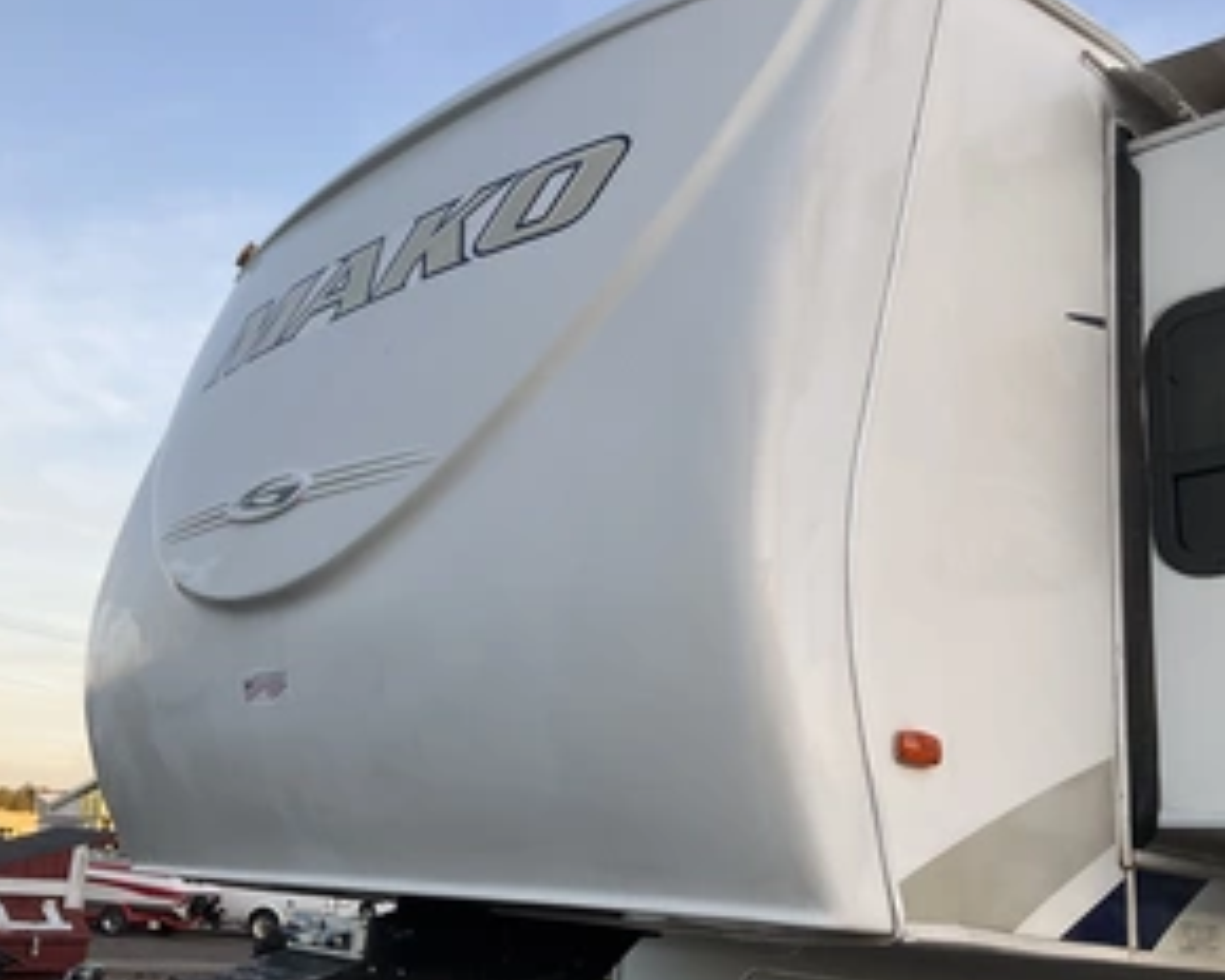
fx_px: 1414
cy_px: 498
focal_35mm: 39
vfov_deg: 38.2
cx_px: 621
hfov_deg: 46.8
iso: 25
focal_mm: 3
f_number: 1.8
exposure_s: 1/250
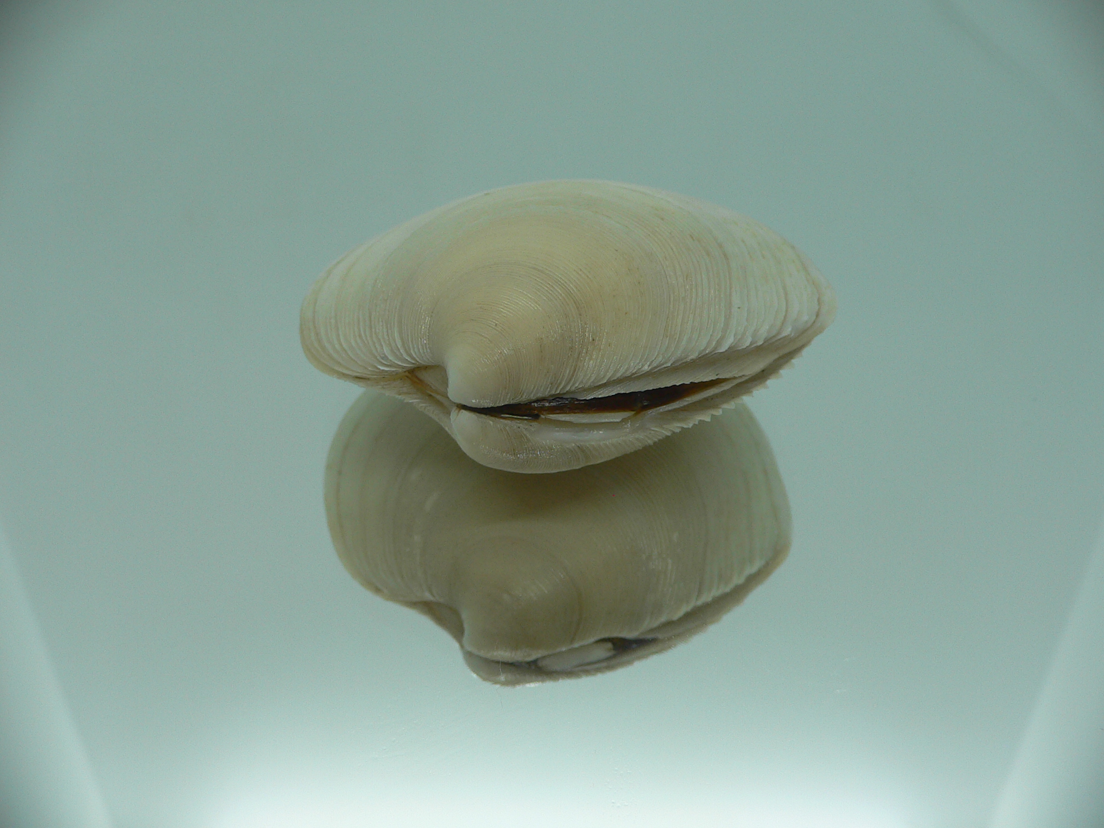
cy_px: 414
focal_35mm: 35
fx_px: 1116
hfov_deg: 52.6
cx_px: 552
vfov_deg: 40.7
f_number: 2.8
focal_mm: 4.6
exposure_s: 1/60
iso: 80
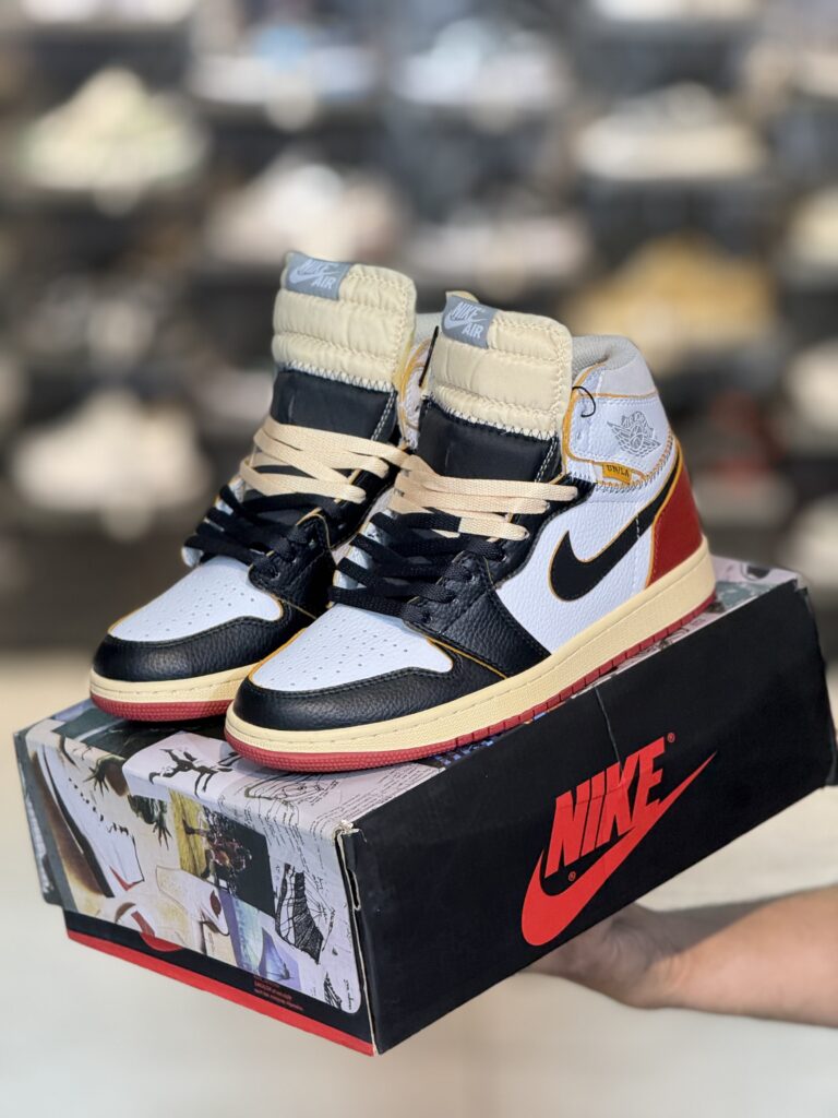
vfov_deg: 16.4
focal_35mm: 120
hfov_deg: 12.3
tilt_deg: -10.6
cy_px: 559
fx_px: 3873
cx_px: 419
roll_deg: -0.3
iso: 250
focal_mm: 15.66
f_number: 2.8
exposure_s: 1/100
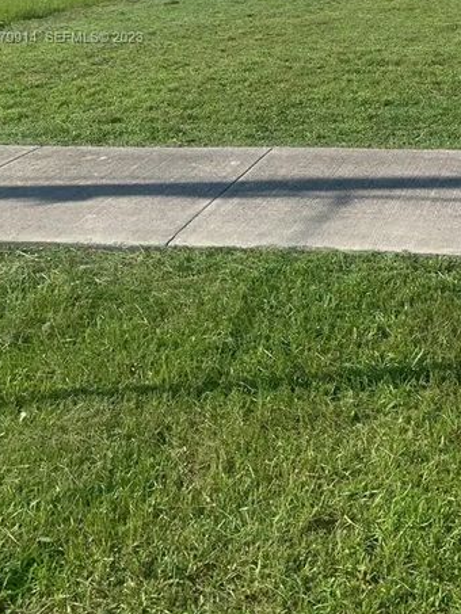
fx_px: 870
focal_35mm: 49
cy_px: 39
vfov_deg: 36.0
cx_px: 399
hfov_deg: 28.7
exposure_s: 1/2160
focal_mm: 4.25
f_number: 1.8
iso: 25
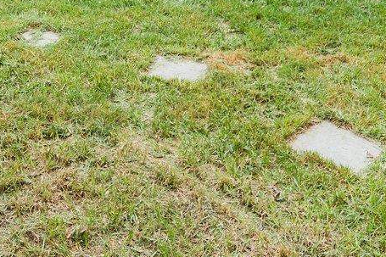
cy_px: -184
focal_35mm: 54
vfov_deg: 19.7
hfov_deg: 34.4
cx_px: 24
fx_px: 579
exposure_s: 1/13
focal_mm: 12
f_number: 7.1
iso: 50
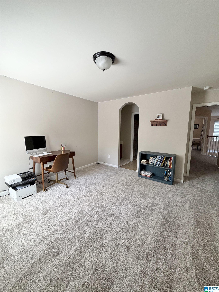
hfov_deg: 85.7
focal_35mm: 14
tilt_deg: -7.6
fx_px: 118
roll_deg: -0.5
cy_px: 146
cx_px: 110
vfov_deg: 102.1
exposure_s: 1/121
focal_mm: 2.22
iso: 320
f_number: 2.2
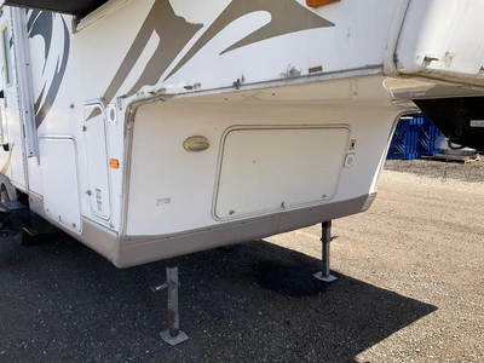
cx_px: 242
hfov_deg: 61.7
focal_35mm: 29
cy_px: 182
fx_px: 405
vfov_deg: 48.2
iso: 25
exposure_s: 1/1055
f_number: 1.8
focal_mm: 3
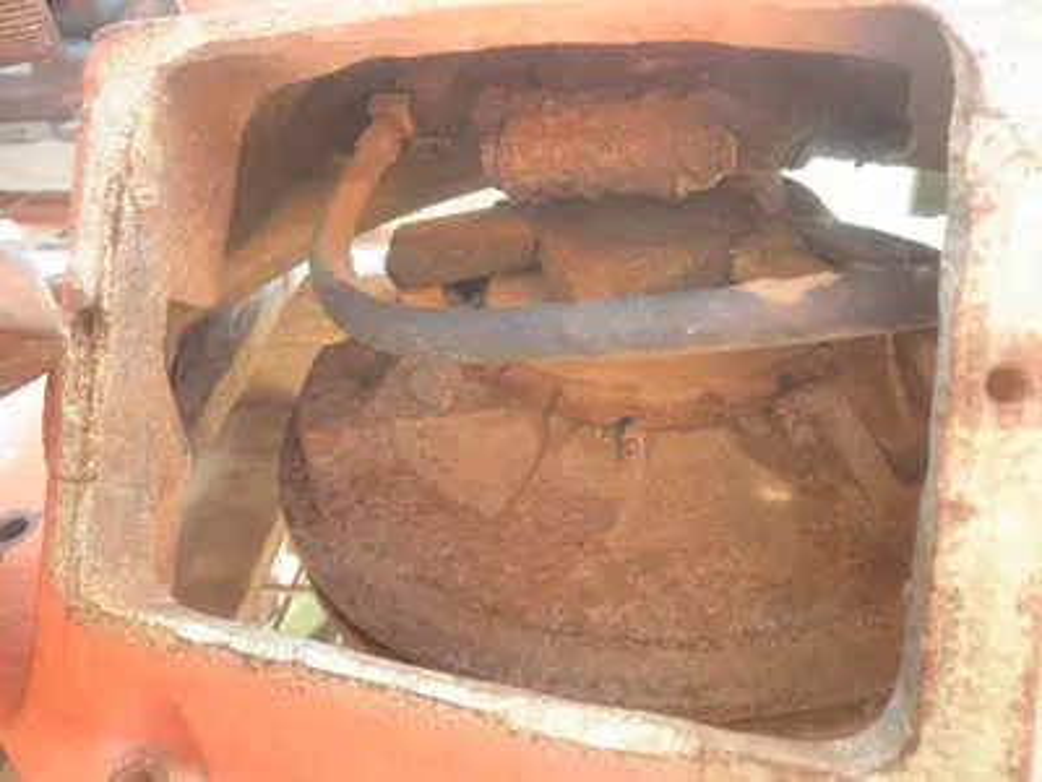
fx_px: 843
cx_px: 521
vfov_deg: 49.7
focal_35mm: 28
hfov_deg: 63.4
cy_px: 391
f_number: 3
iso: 100
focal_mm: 5
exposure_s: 1/30
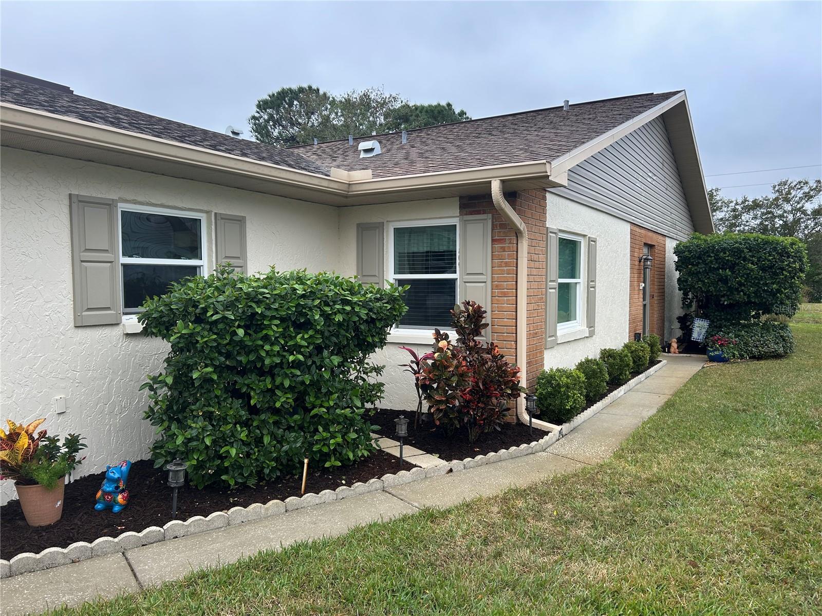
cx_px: 411
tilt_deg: -3.1
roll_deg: +0.3
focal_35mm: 26
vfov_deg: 53.1
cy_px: 308
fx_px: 617
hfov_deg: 67.3
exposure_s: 1/124
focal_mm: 5.7
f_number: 1.5
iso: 32
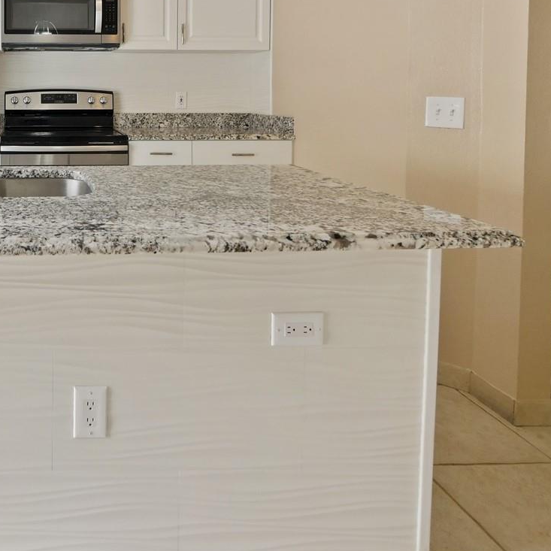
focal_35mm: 27
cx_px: 63
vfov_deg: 54.6
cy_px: 103
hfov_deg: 52.5
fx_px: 486
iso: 400
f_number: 4
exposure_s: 1/60
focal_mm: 7
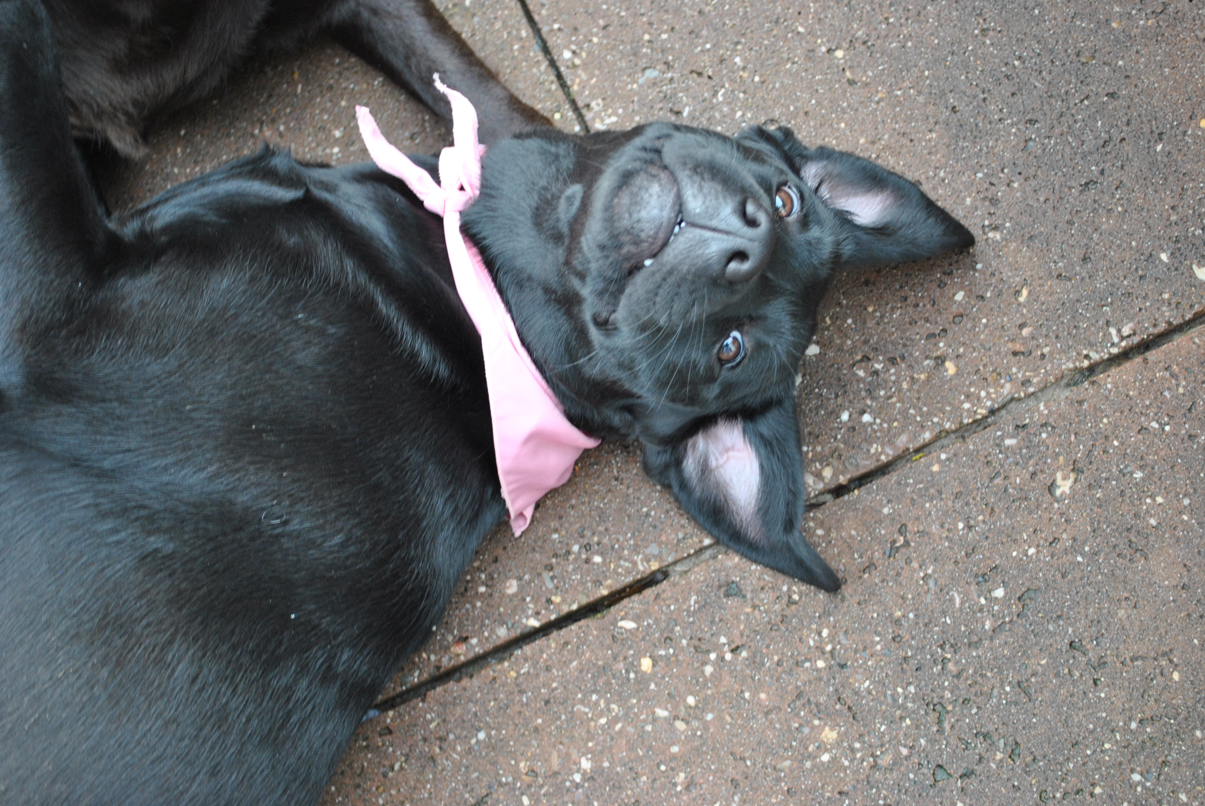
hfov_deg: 36.8
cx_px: 602
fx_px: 1810
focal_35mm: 54
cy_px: 403
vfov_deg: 25.1
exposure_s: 1/30
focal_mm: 36
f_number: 5
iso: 400
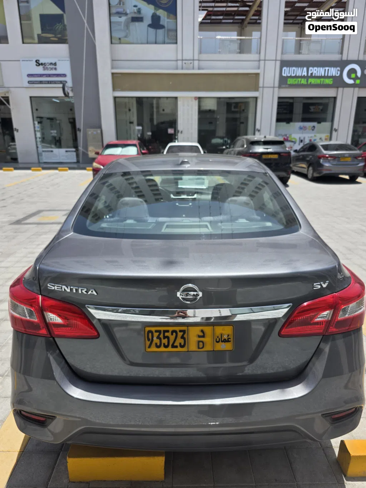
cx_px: 183
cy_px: 244
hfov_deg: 58.9
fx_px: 324
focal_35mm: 23
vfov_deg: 73.9
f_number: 1.7
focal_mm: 6.3
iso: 80
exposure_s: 1/3707
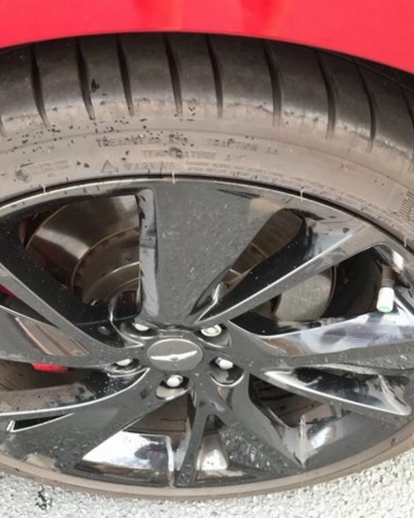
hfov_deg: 40.1
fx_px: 567
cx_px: 191
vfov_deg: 49.1
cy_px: 262
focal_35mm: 37
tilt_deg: -47.6
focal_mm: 3.99
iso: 40
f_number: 1.8
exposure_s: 1/120
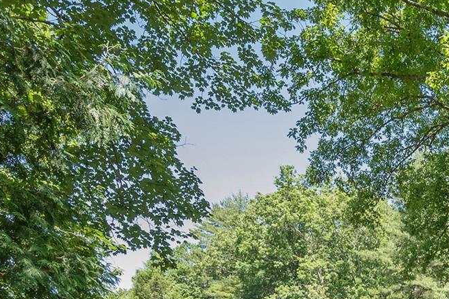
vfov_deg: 23.9
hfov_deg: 35.3
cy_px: 386
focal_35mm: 50
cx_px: 464
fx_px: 624
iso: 250
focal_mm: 16
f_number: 7.1
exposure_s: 1/80
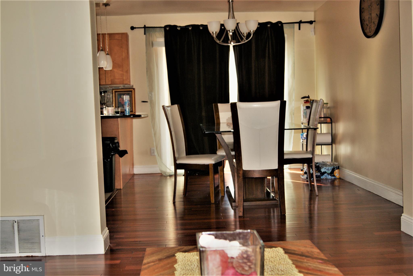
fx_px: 482
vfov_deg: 32.0
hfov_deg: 46.4
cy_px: 138
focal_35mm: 42
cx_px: 206
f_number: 4.5
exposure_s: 1/80
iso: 250
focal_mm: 28
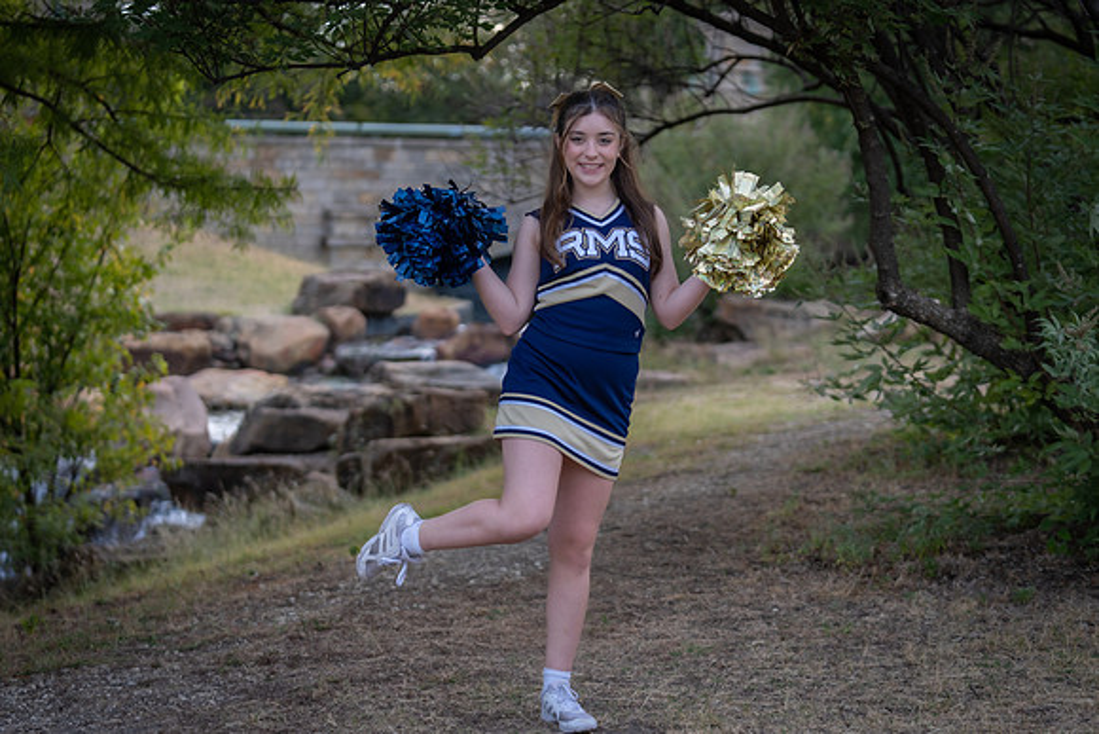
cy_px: 356
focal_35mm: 74
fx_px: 2269
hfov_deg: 27.2
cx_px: 550
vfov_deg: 18.4
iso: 160
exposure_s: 1/320
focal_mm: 70
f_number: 2.8
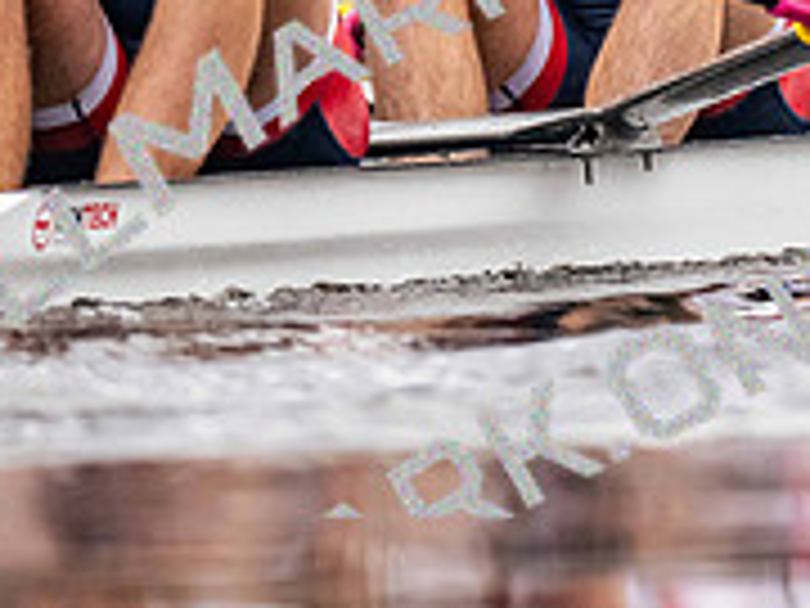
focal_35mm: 1863
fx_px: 43593
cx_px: 738
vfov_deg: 0.8
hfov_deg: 1.1
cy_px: -254
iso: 4000
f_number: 4
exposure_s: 1/2500
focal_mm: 600
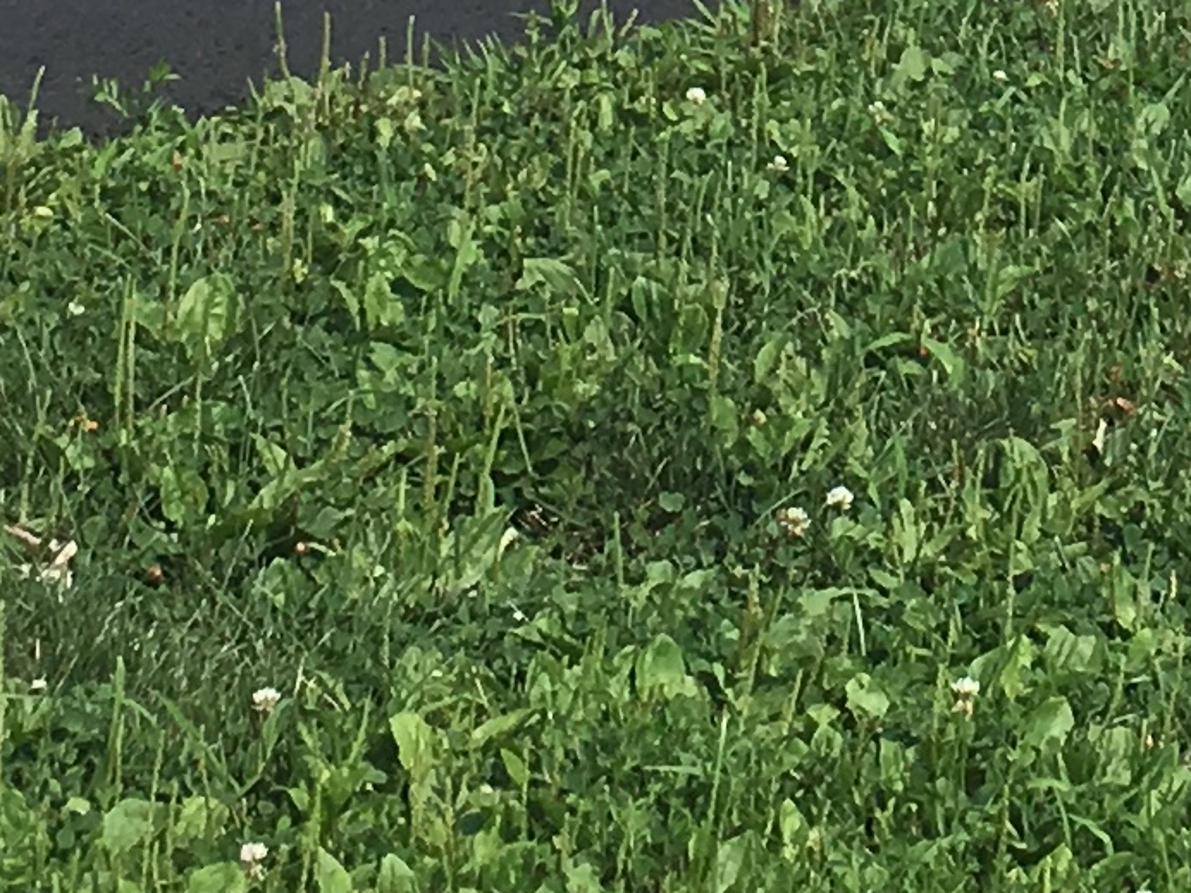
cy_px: -766
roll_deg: +0.0
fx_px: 5815
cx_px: 1367
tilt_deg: -6.7
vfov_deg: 8.4
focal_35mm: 169
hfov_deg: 11.5
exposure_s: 1/1148
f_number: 2.2
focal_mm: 4.15
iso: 25
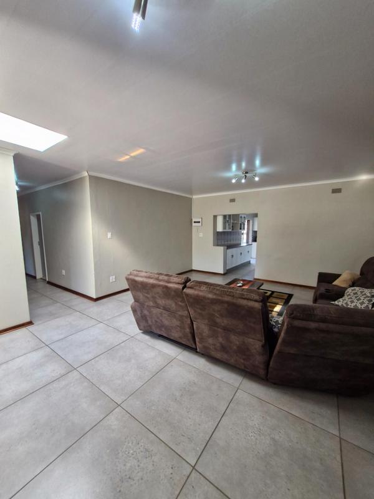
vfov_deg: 106.2
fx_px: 187
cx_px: 187
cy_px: 250
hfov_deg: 89.9
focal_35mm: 13
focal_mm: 1.74
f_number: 2.2
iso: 125
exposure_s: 1/50
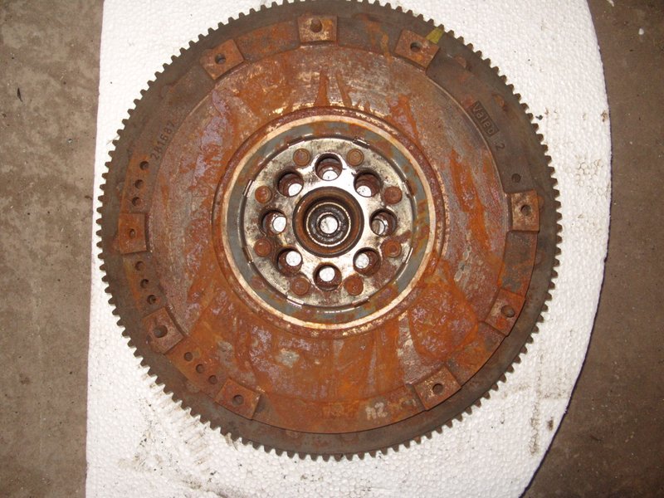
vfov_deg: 40.7
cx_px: 332
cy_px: 249
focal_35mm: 35
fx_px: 671
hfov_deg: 52.6
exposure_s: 1/45
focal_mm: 7.8
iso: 100
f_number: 2.8
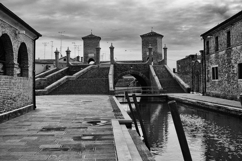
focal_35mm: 45
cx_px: 121
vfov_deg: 29.8
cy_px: 80
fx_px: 302
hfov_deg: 43.6
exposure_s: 1/800
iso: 200
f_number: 9
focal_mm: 30
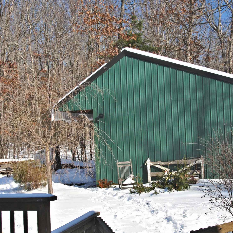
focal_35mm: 64
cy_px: 132
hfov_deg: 26.9
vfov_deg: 26.9
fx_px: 487
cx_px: 113
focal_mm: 24
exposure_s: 1/200
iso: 100
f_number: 8
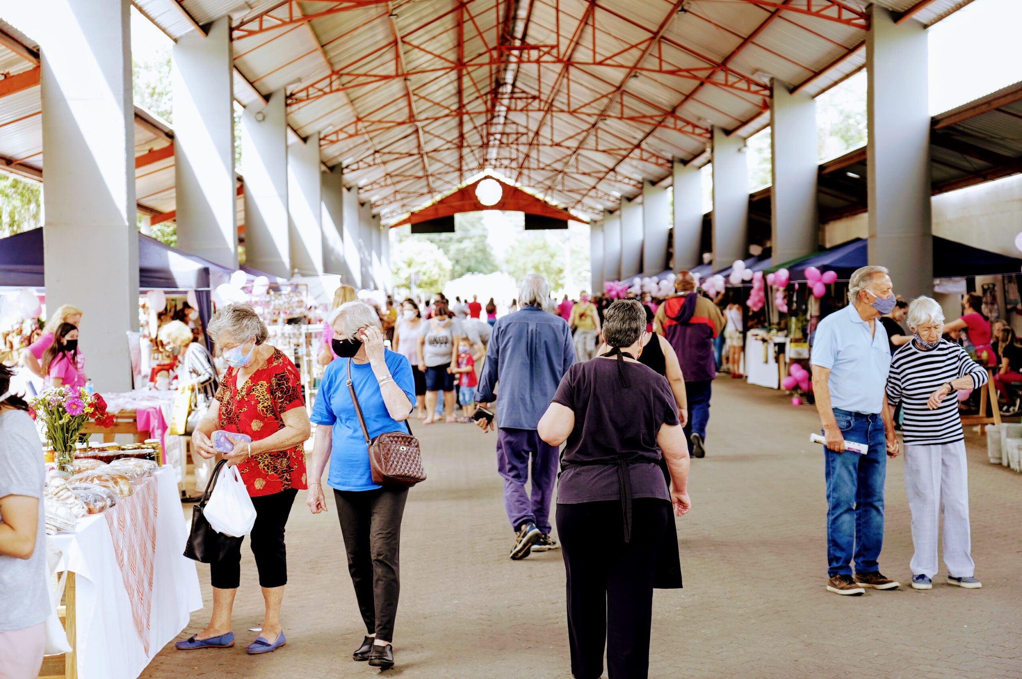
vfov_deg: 20.6
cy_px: 340
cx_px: 511
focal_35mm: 66
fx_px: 1872
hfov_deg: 30.5
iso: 500
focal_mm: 66
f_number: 4
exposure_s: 1/200
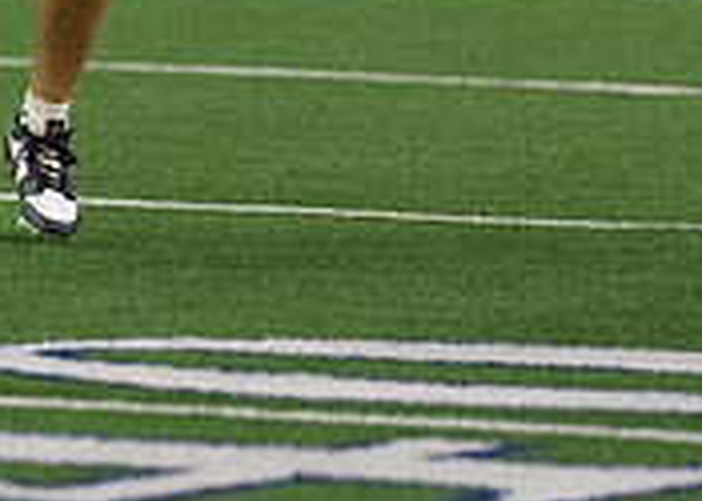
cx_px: -219
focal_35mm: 688
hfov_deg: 2.9
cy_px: -124
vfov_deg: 2.1
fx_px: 13717
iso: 1000
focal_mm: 135
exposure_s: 1/1250
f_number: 1.8
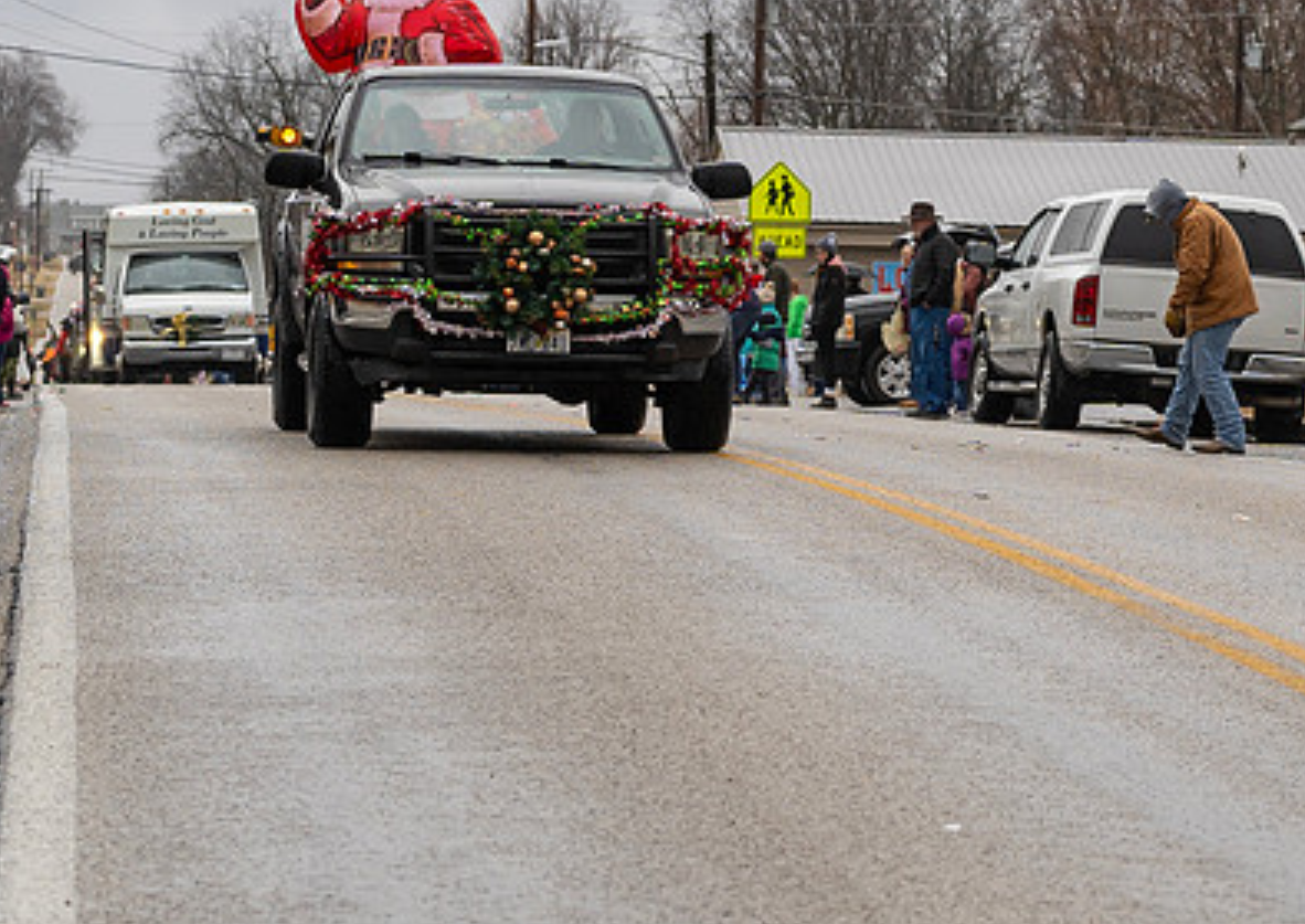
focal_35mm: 155
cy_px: 344
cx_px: 1109
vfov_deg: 9.2
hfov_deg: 12.9
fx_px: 5728
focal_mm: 47
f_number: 2.8
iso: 125
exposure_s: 1/640
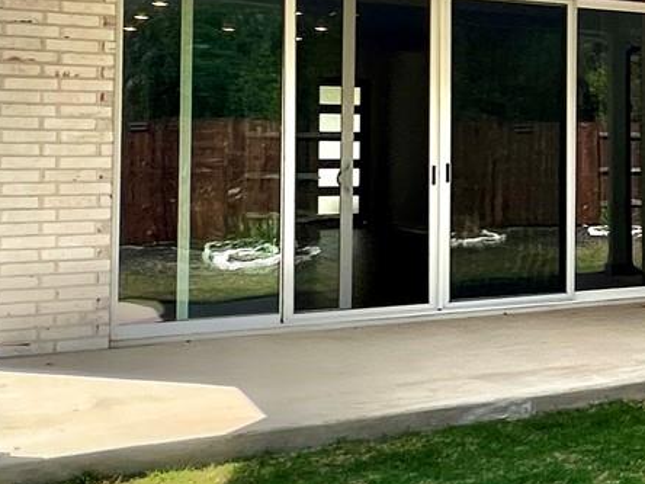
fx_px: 1118
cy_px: 132
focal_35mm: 60
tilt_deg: +0.8
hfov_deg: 21.0
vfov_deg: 24.2
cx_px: 1177
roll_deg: -0.5
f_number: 1.8
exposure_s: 1/927
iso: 32
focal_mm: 1.57
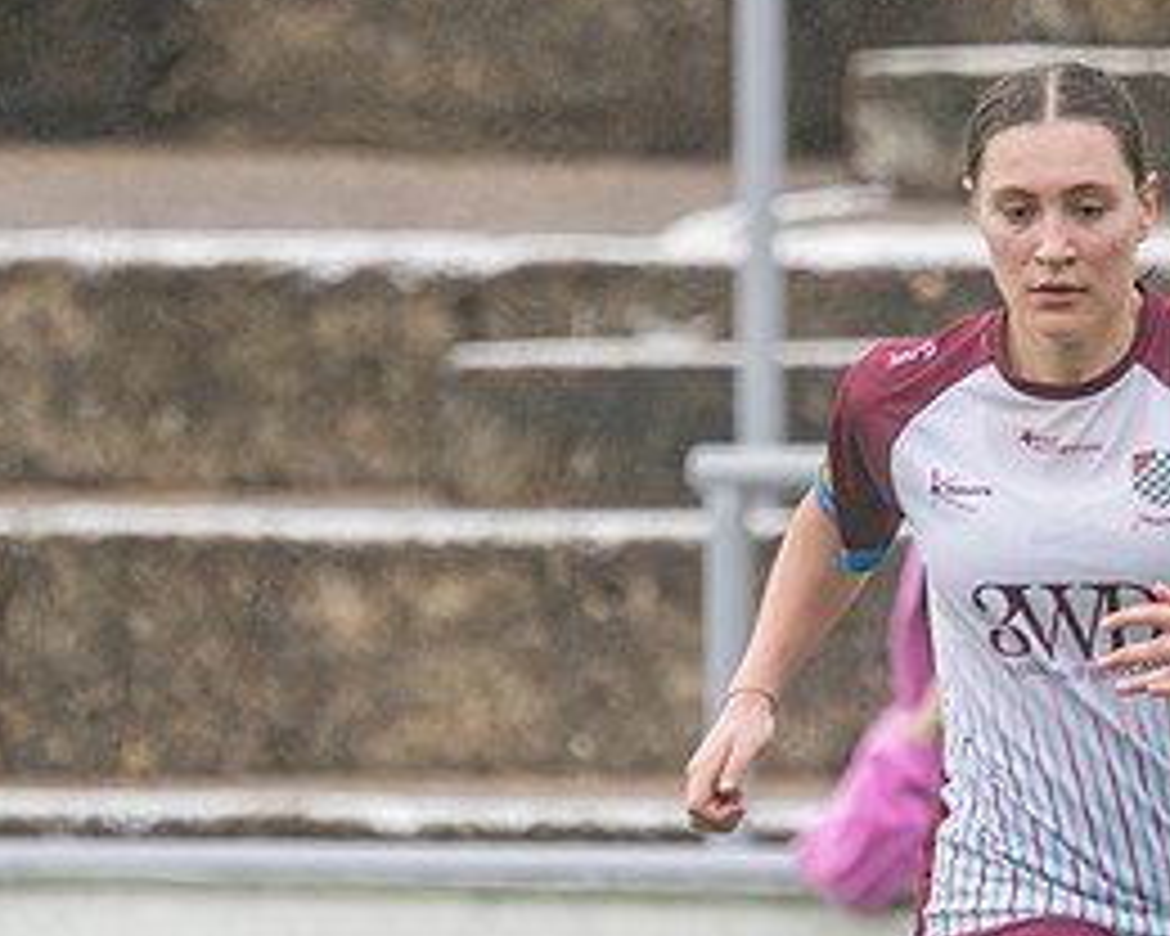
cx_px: 1060
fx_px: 56339
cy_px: 834
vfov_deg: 1.0
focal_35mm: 1627
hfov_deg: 1.2
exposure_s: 1/1600
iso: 320
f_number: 2.8
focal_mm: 300
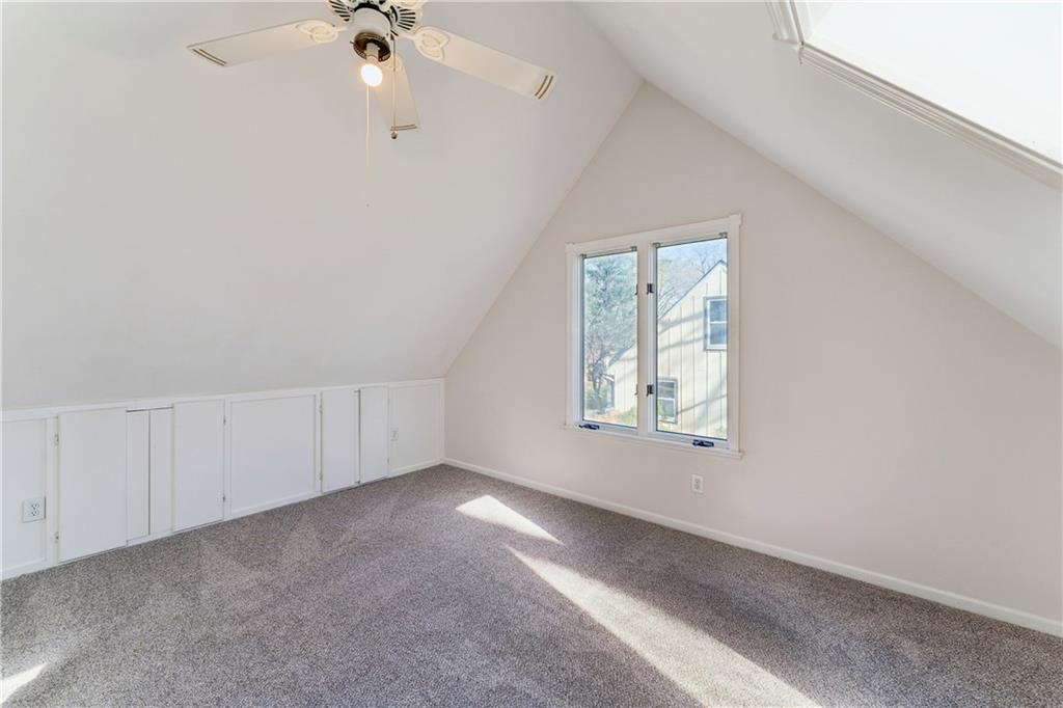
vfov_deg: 81.2
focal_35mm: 14
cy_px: 354
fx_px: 413
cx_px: 532
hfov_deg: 104.3
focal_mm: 14
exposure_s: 1/30
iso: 400
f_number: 13
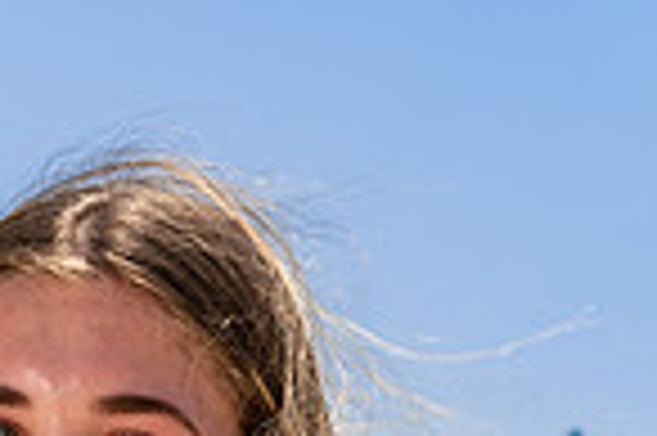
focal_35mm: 151
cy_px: 989
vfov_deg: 8.4
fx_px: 2753
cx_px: 162
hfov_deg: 13.6
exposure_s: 1/320
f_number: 7.1
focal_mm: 49
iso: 100
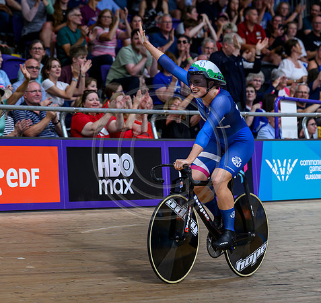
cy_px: 160
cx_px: 185
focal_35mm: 185
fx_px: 1887
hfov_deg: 9.7
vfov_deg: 9.2
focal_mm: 130
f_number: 3.5
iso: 2000
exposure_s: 1/2000
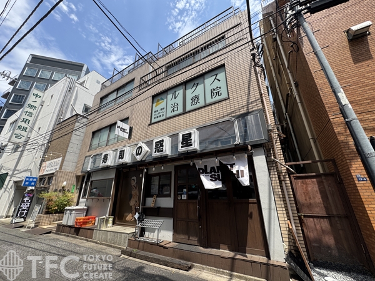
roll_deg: +0.4
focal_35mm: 14
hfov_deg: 102.1
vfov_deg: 85.7
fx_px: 152
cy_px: 140
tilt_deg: +20.4
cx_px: 188
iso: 50
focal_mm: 2.22
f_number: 2.2
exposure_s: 1/1020
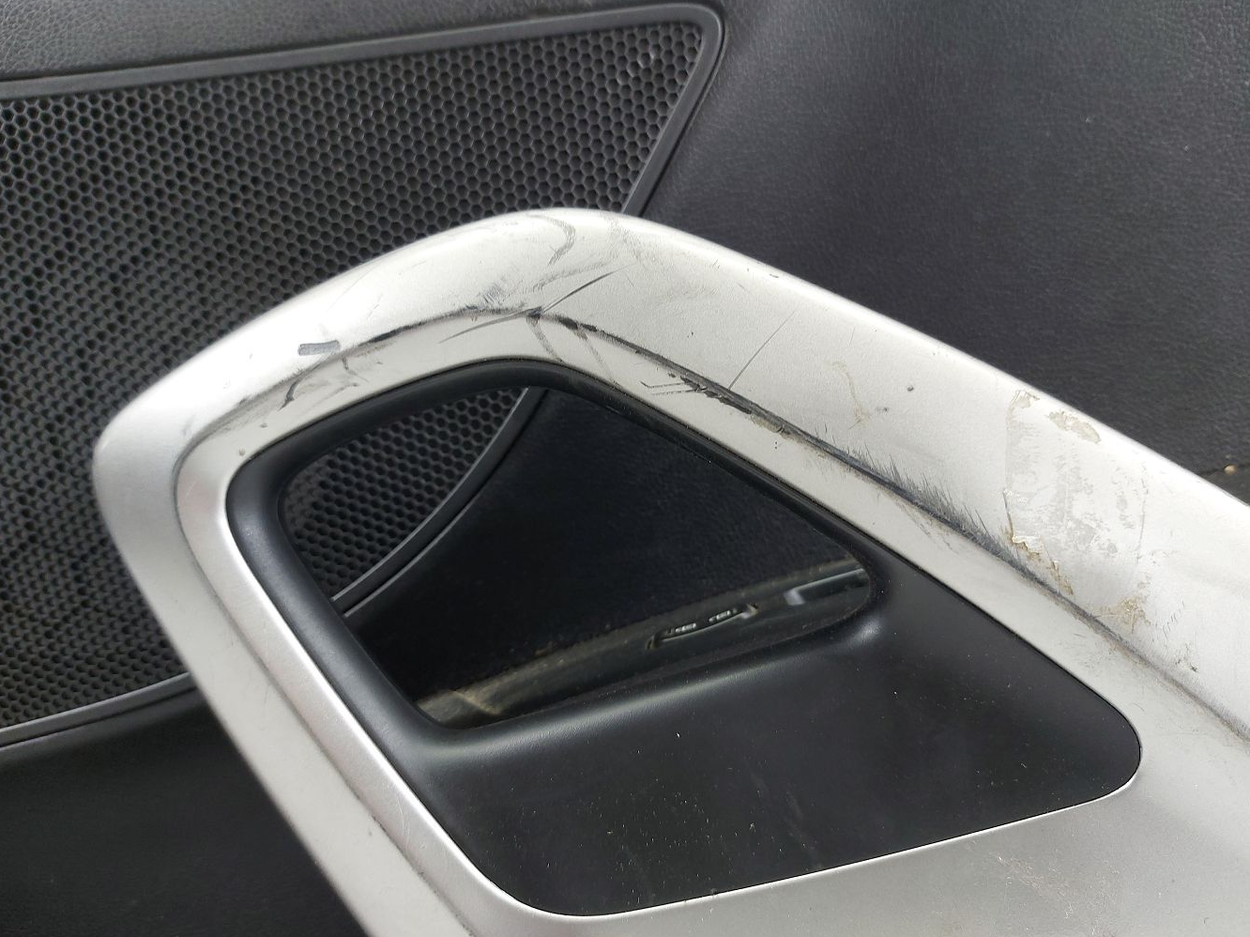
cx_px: 634
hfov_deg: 69.4
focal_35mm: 25
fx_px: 902
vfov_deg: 54.8
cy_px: 453
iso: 125
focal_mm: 5.23
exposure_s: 1/50
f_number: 1.8
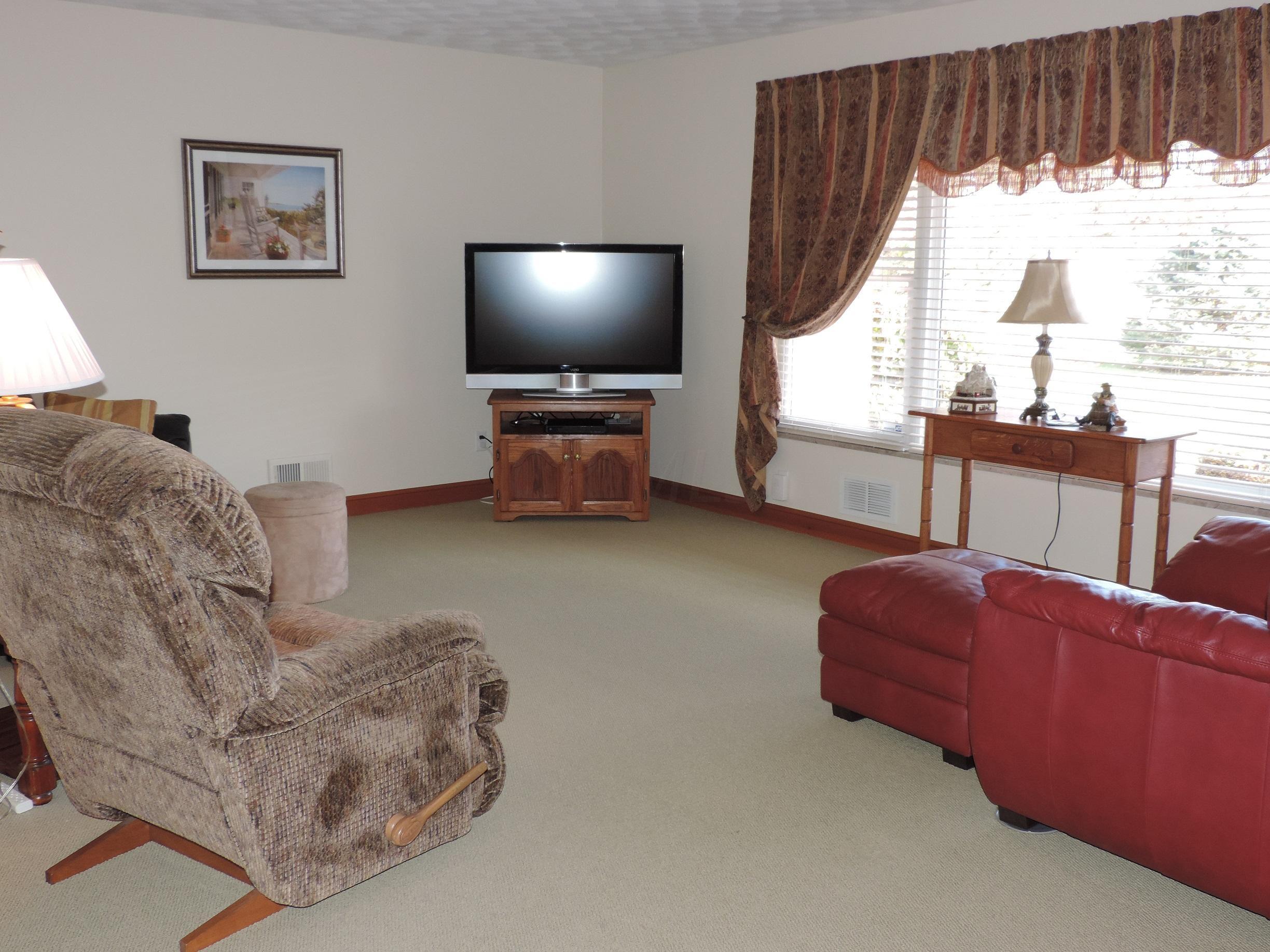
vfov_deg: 42.9
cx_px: 635
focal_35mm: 33
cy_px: 476
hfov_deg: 55.4
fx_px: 1211
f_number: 3.2
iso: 200
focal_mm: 5.8
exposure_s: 1/30
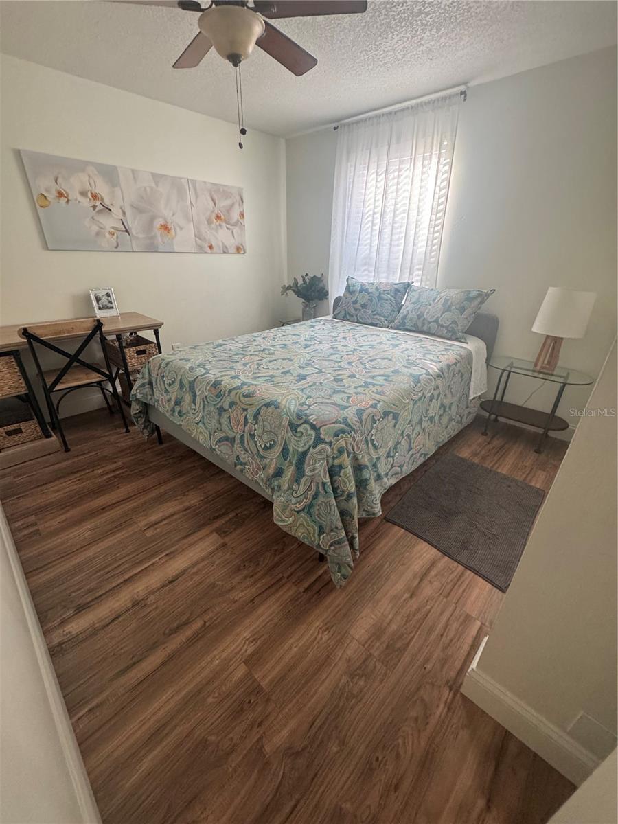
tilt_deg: -26.3
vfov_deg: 102.1
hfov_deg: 85.7
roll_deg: -0.5
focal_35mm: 14
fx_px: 333
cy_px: 412
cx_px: 309
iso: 320
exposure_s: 1/94
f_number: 2.2
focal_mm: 2.22
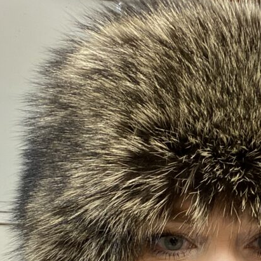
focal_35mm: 66
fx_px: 563
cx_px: 212
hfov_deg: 25.6
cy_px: 239
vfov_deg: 25.2
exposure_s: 1/60
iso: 160
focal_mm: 2.71
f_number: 2.2
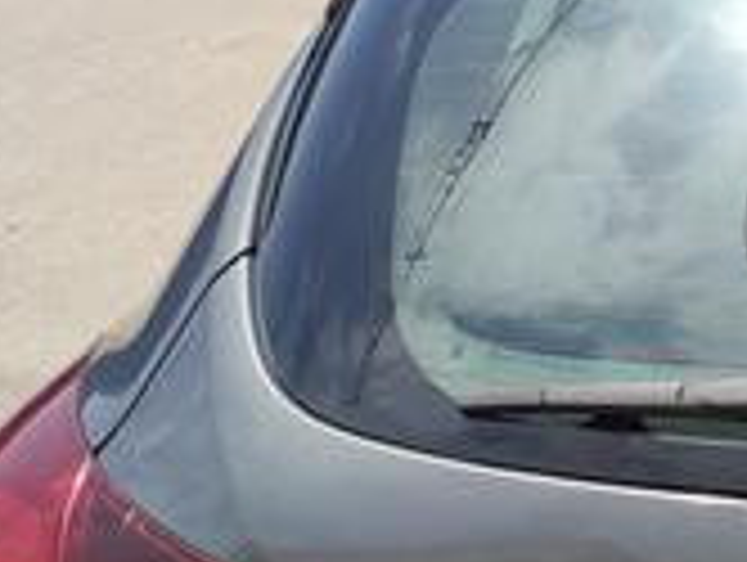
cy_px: 196
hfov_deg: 17.8
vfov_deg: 15.1
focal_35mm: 98
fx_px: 2118
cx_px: 1143
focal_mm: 6.04
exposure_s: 1/660
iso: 50
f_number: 1.9
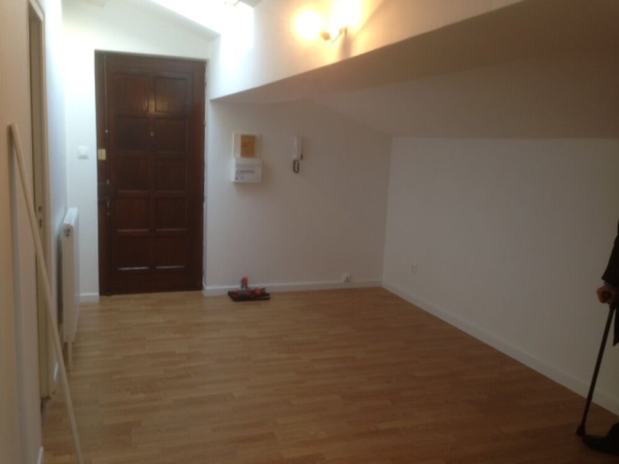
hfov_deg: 55.4
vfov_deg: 42.9
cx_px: 310
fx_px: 590
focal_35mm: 33
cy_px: 232
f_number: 2.4
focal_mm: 4.13
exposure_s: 1/20
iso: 64
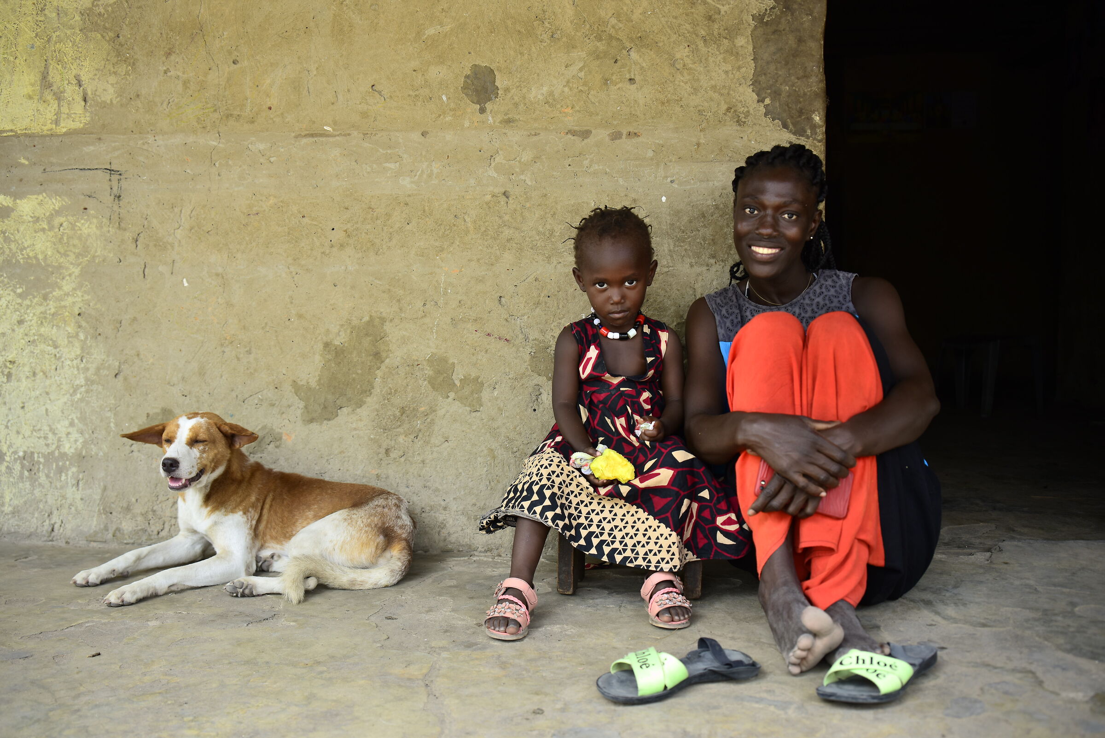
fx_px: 1075
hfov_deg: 54.4
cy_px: 369
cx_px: 552
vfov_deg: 37.9
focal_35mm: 35
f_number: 3.5
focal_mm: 35
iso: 100
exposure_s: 1/50
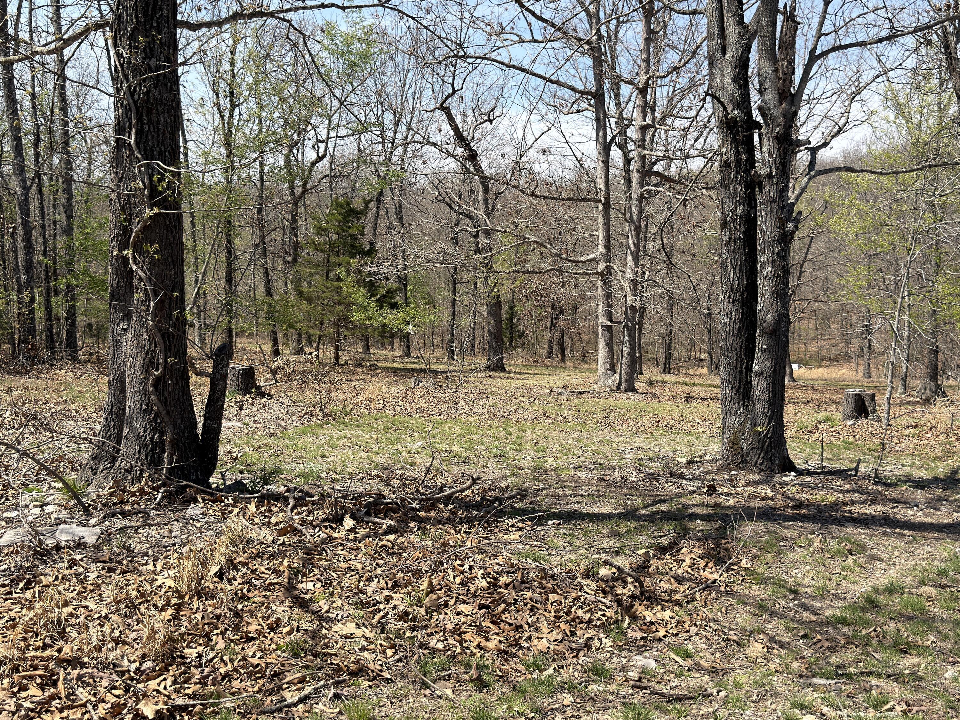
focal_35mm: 38
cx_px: 480
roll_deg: -1.5
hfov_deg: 49.0
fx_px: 1054
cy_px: 360
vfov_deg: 37.7
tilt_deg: -7.1
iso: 64
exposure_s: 1/2841
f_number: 1.78
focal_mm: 6.76
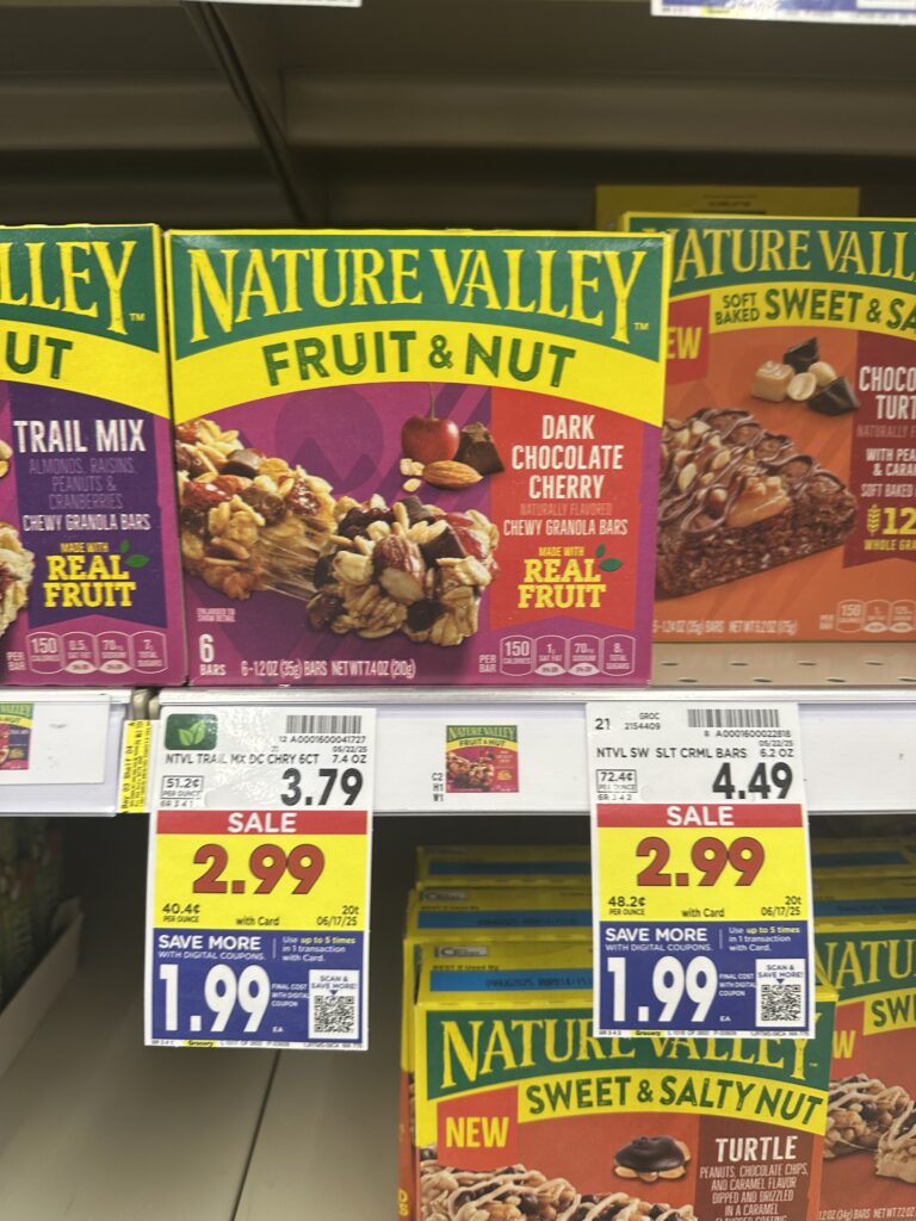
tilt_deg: -10.7
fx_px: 847
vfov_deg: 71.6
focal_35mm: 24
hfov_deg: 56.8
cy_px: 610
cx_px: 458
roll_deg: -1.0
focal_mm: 6.86
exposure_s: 1/61
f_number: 1.78
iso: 125
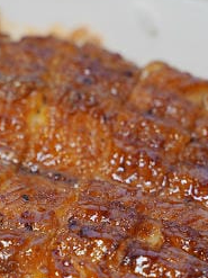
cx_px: 46
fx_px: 1908
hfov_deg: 6.2
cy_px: 183
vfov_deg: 8.3
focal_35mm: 238
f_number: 4
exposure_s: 1/60
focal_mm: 51
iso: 125
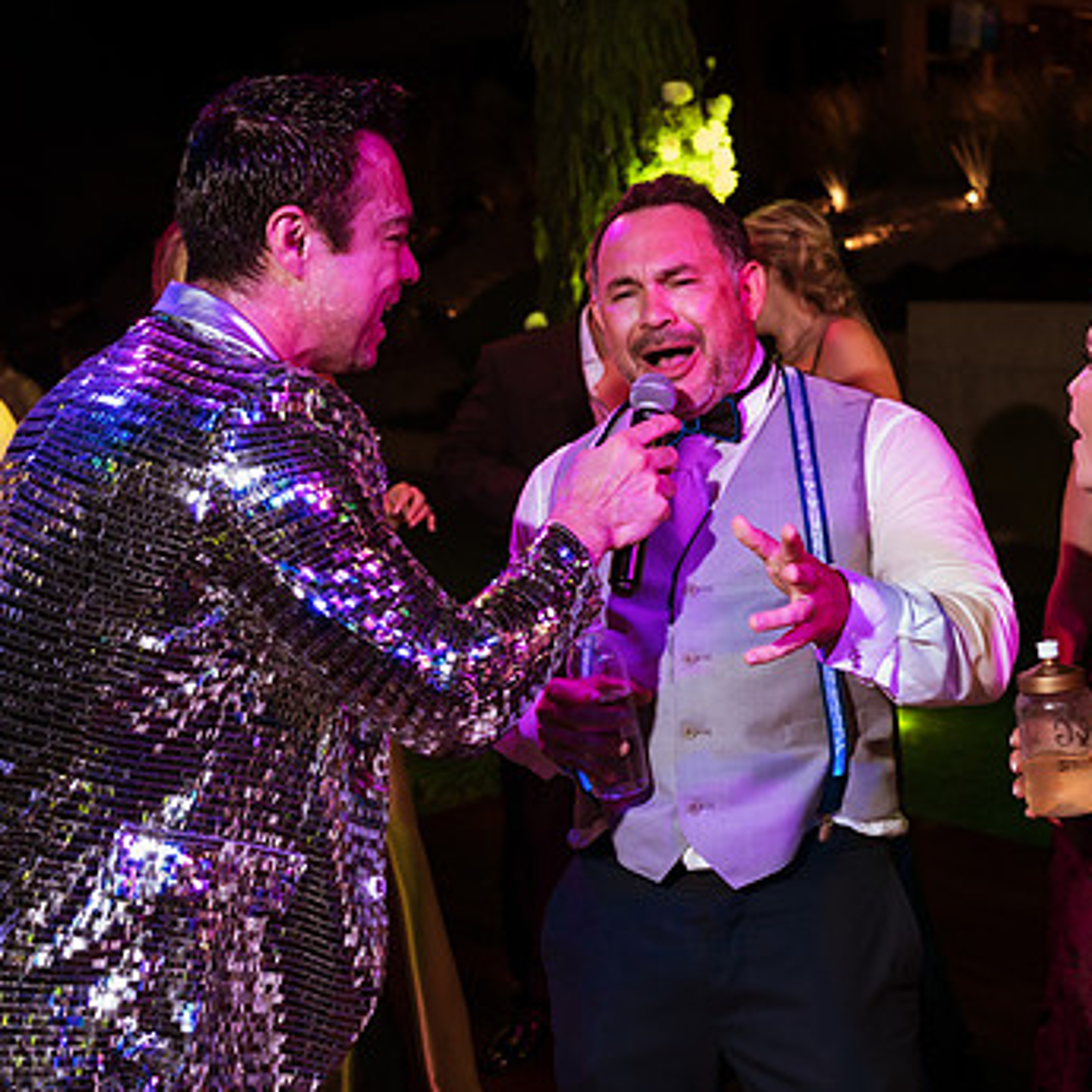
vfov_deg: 34.0
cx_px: 817
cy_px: 529
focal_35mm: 50
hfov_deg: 33.4
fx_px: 1785
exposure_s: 1/100
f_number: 4.5
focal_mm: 35
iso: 1600
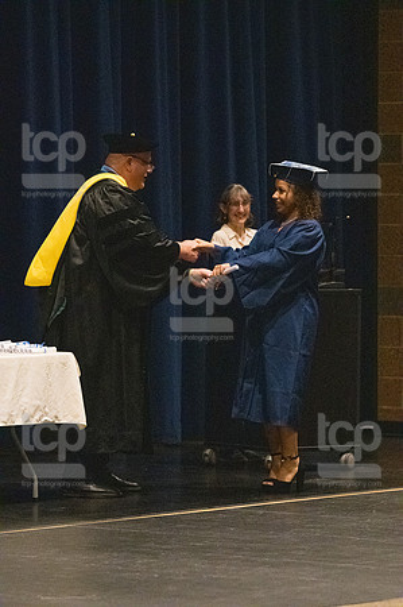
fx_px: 3282
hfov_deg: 7.0
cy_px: 304
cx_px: 202
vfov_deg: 10.6
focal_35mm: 195
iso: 10000
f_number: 3.2
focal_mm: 130
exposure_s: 1/400
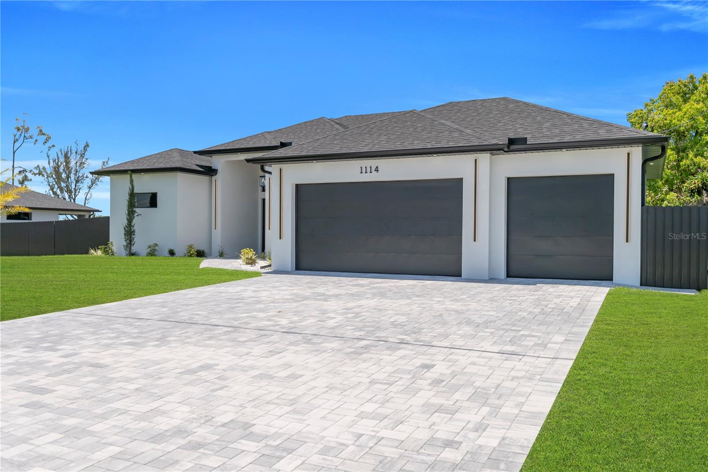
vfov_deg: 43.6
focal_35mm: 30
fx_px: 590
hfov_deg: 61.9
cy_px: 236
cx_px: 354
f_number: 8
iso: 100
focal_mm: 20
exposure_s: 1/500
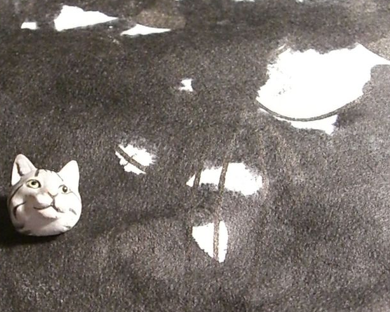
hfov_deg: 30.1
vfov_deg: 24.6
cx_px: 103
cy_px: 166
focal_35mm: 62
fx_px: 715
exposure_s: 1/80
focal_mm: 6.2
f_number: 2.7
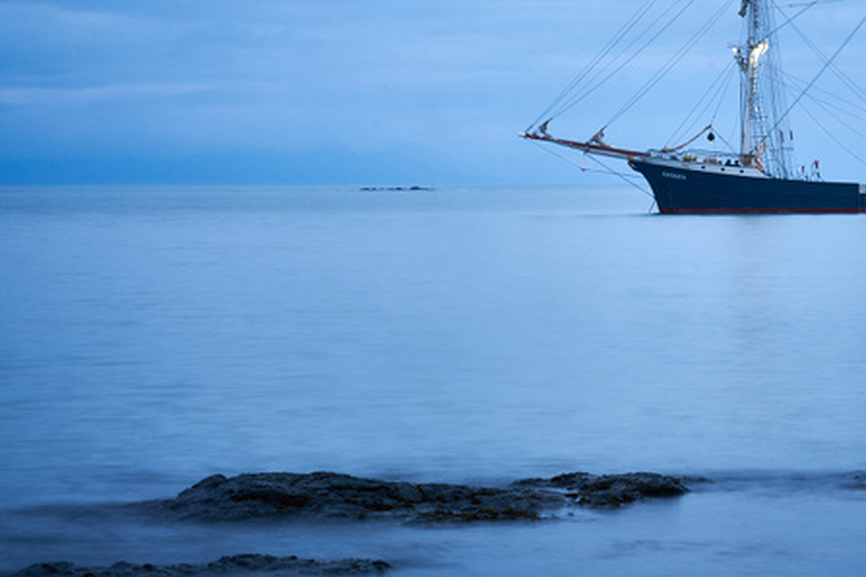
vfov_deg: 10.3
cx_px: 657
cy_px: 229
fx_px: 3199
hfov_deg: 15.3
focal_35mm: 133
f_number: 13
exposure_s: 3
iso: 100
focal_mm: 85
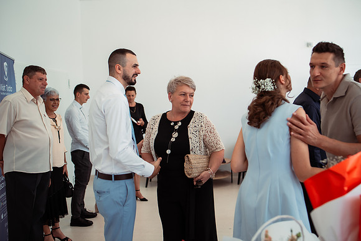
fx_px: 351
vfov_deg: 37.9
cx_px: 180
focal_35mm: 35
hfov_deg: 54.4
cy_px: 120
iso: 400
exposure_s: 1/400
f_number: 2.5
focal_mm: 35
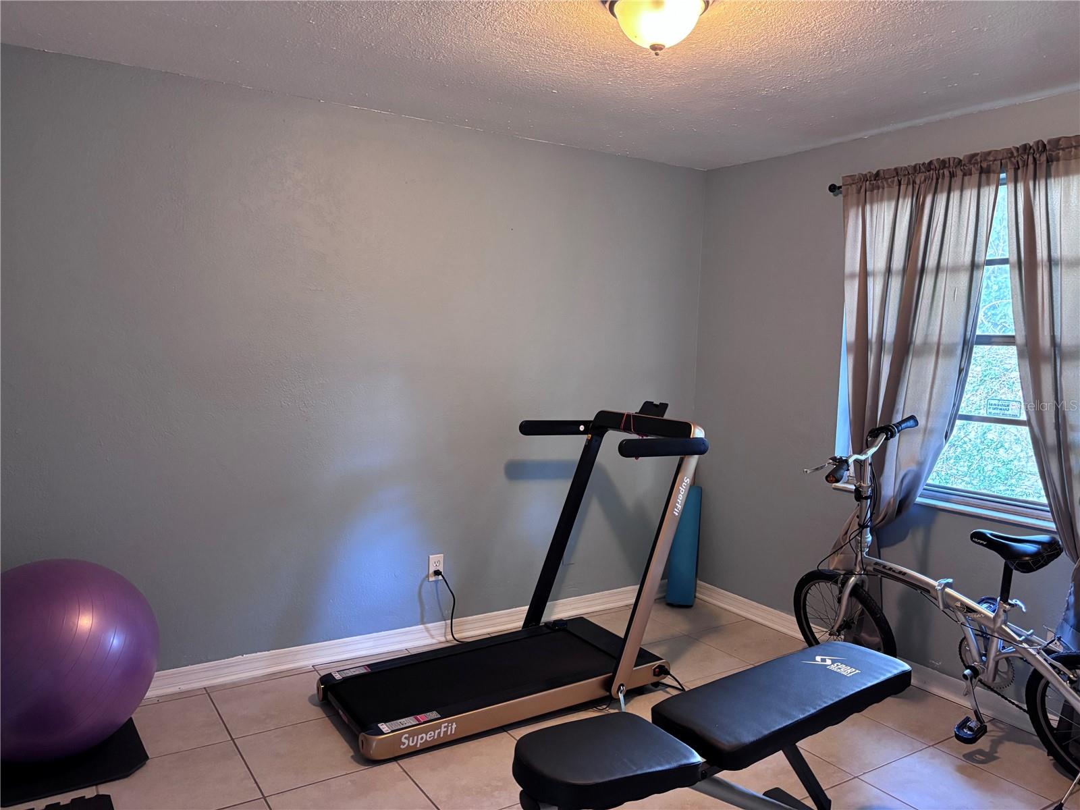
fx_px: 811
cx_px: 540
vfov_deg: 53.1
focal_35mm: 26
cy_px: 405
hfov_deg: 67.3
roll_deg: -2.0
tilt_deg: -4.4
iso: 500
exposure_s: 1/40
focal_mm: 5.96
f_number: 1.6
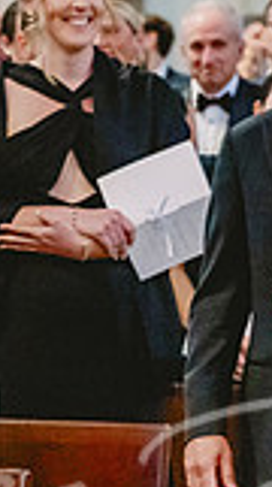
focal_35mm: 265
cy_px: 171
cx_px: 438
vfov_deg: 8.1
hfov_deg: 4.5
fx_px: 3414
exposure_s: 1/250
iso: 6400
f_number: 2.8
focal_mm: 70
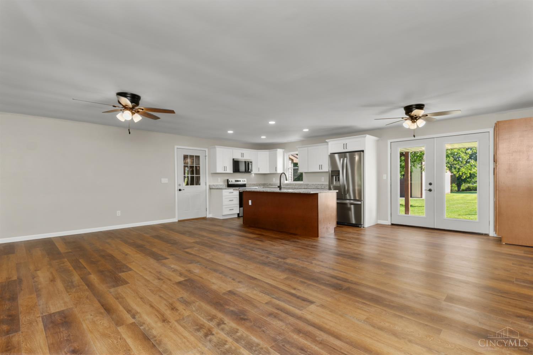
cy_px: 178
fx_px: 252
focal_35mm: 17
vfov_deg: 70.4
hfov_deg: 93.3
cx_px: 266
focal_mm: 17
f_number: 5.6
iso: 320
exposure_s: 1/25
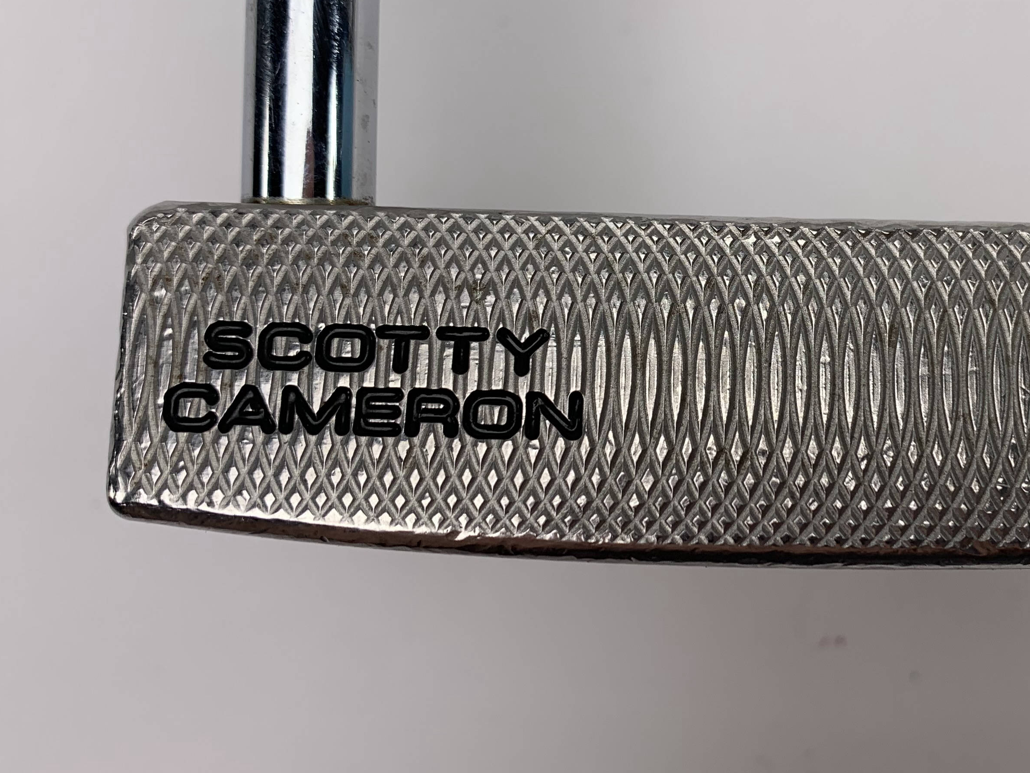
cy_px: 317
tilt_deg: -88.9
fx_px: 1309
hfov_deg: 41.7
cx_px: 765
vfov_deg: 32.8
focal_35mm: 44
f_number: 1.8
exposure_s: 1/214
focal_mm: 4.25
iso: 25
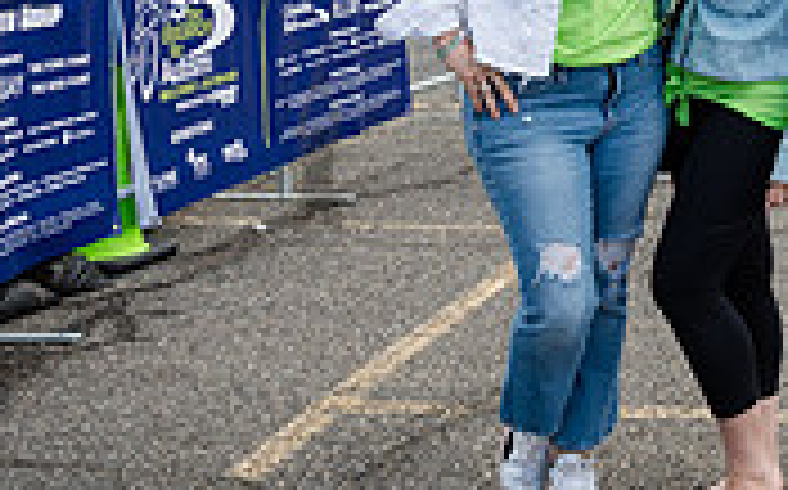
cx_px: 896
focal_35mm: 92
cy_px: -65
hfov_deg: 21.3
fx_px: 1974
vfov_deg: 13.8
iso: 400
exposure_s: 1/400
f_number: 6.3
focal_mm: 27
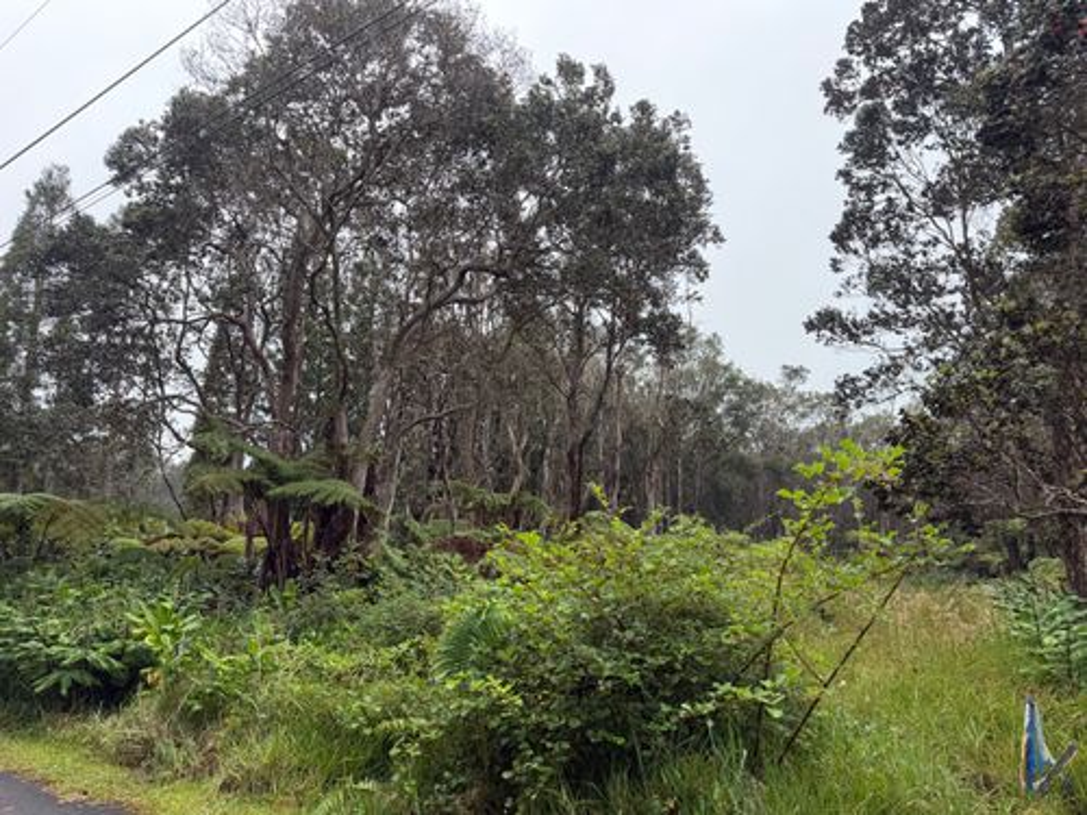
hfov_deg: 71.6
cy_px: 408
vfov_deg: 56.8
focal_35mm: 24
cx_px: 544
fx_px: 754
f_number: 1.78
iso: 100
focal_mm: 6.76
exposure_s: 1/1727
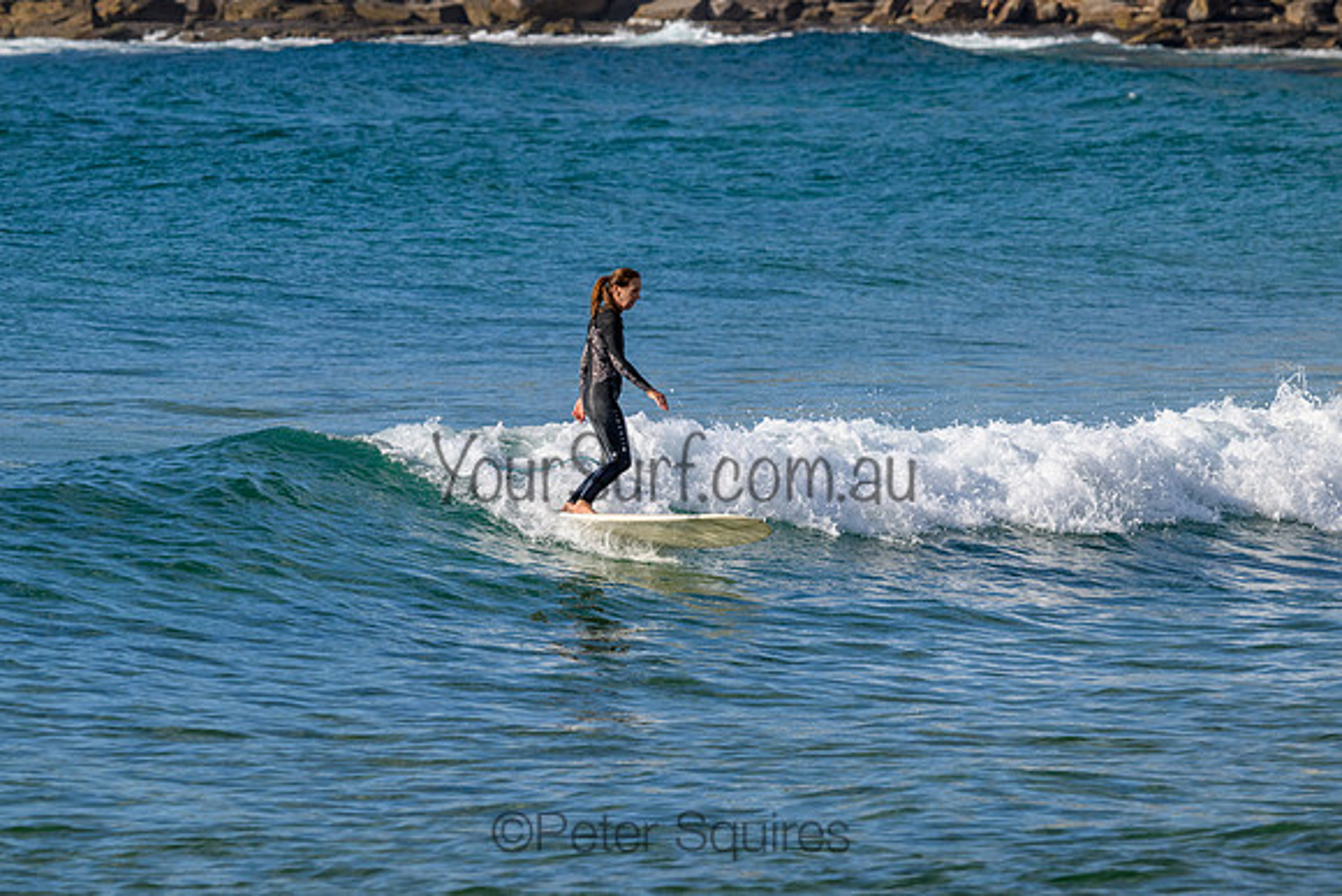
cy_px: 448
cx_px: 671
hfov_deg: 4.7
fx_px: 16405
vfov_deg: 3.1
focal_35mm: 440
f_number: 11
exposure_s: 1/2000
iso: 1250
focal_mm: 440
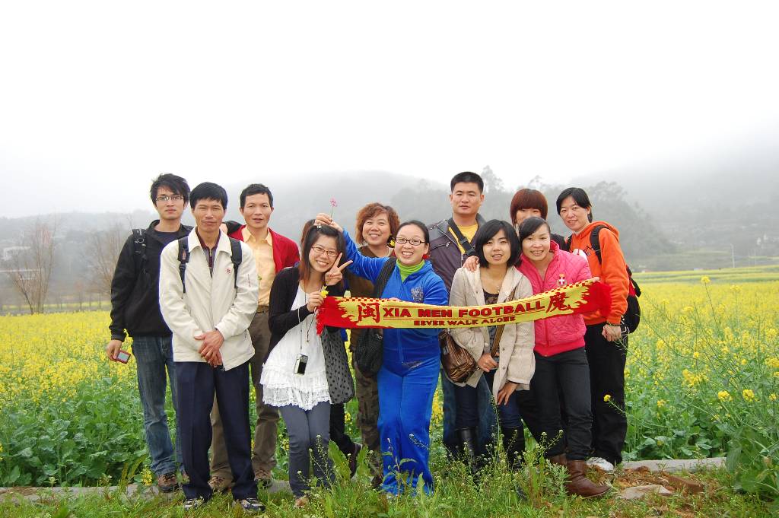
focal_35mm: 34
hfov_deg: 55.1
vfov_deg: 38.3
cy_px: 259
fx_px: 746
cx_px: 390
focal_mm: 23
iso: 200
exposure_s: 1/200
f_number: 3.8
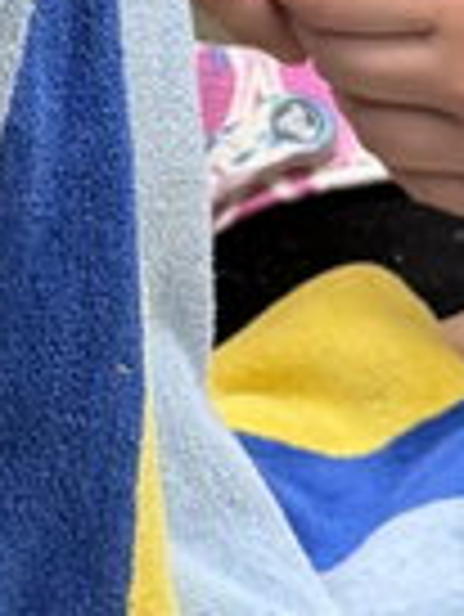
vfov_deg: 15.7
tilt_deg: -15.0
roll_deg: -0.5
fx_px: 2088
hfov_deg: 11.7
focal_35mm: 117
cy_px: -259
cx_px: -378
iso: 250
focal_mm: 6.76
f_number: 1.78
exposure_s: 1/60
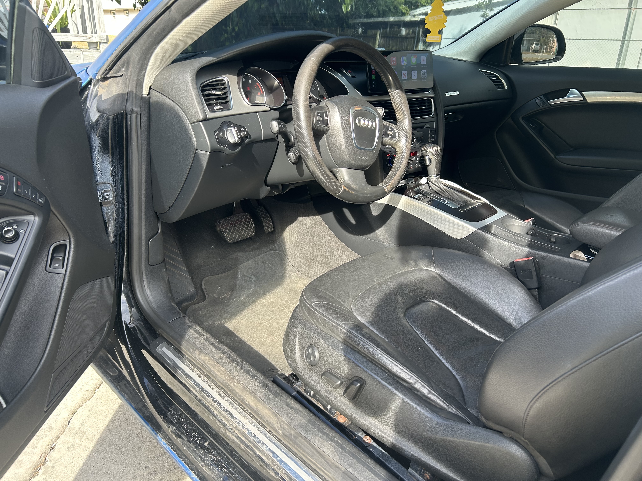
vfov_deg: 53.1
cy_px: 240
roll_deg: -1.4
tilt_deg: -21.5
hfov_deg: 67.3
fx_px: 482
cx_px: 321
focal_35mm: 26
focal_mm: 5.7
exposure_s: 1/181
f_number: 1.5
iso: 40
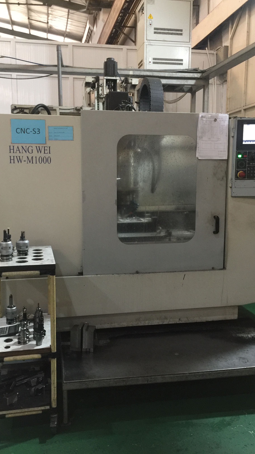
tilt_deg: -7.2
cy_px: 226
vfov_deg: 61.0
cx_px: 124
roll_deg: -0.5
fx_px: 385
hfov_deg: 36.7
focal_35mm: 32
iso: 125
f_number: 2.2
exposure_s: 1/17
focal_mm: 4.15
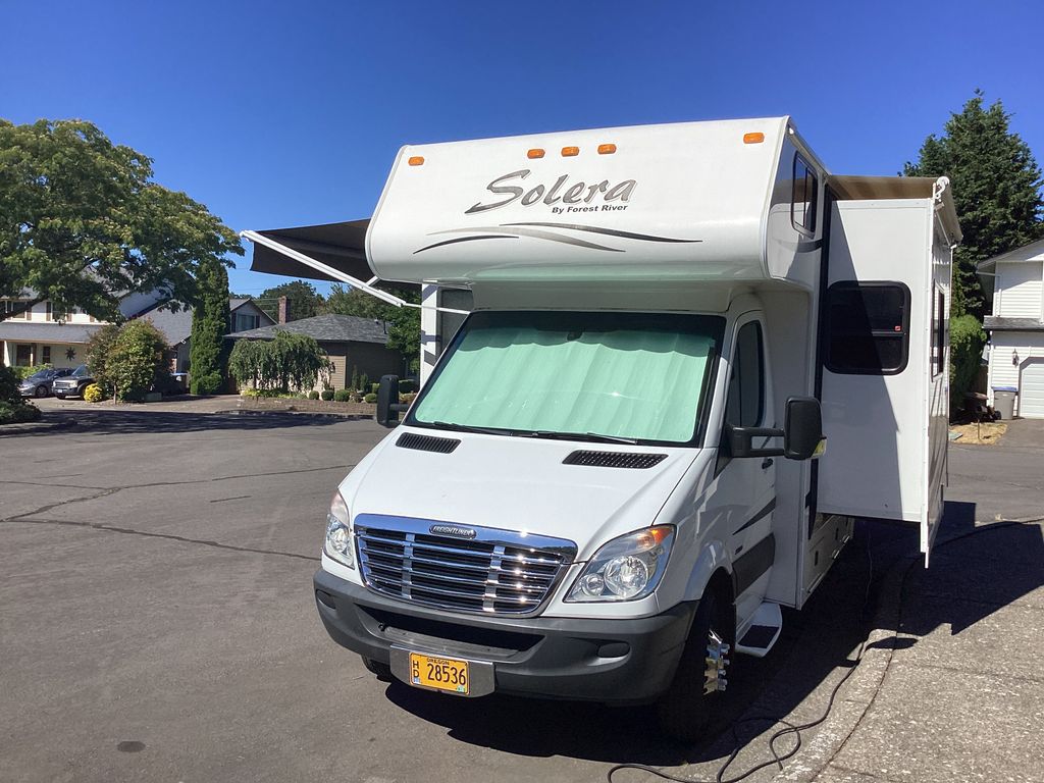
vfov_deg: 45.4
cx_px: 522
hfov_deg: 58.4
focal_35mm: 31
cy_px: 392
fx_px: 935
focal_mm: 3.3
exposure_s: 1/2915
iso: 25
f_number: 2.4
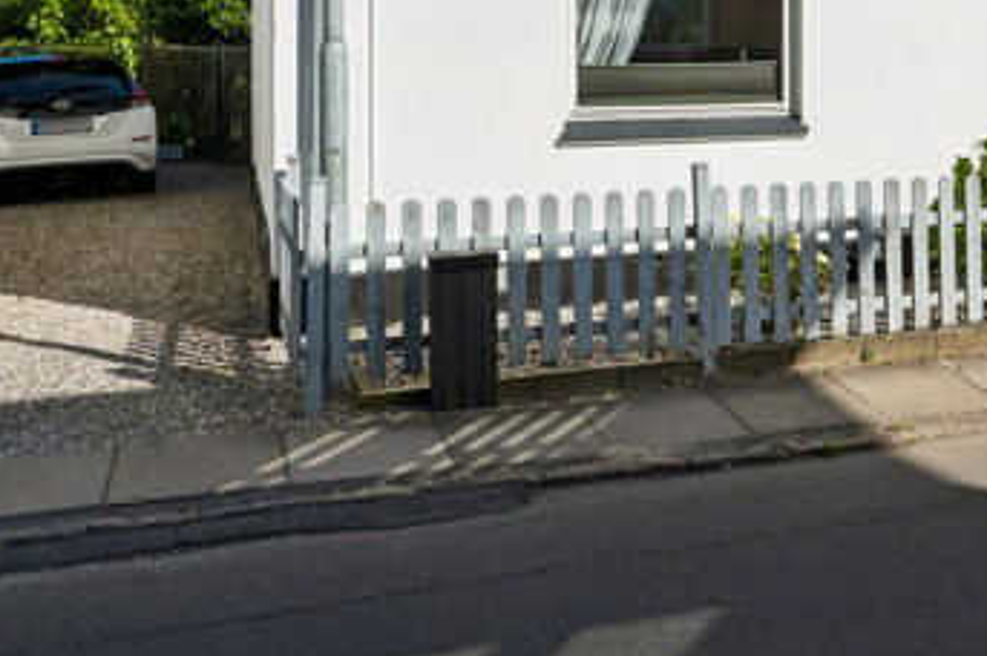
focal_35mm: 56
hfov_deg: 33.7
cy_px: -88
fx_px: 1534
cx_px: 892
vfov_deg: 22.6
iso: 400
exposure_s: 1/2000
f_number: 8
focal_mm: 16
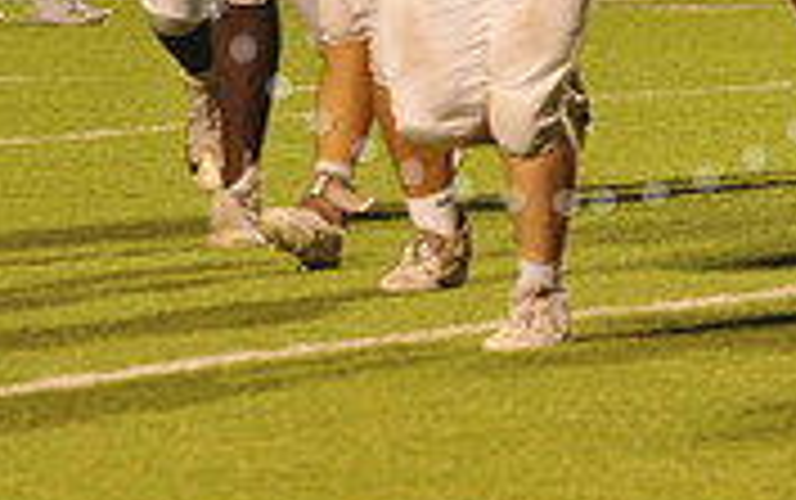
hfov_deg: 3.1
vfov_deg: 2.0
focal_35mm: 668
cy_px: -221
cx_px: 567
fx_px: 14505
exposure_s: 1/200
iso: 6400
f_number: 6.3
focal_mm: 200
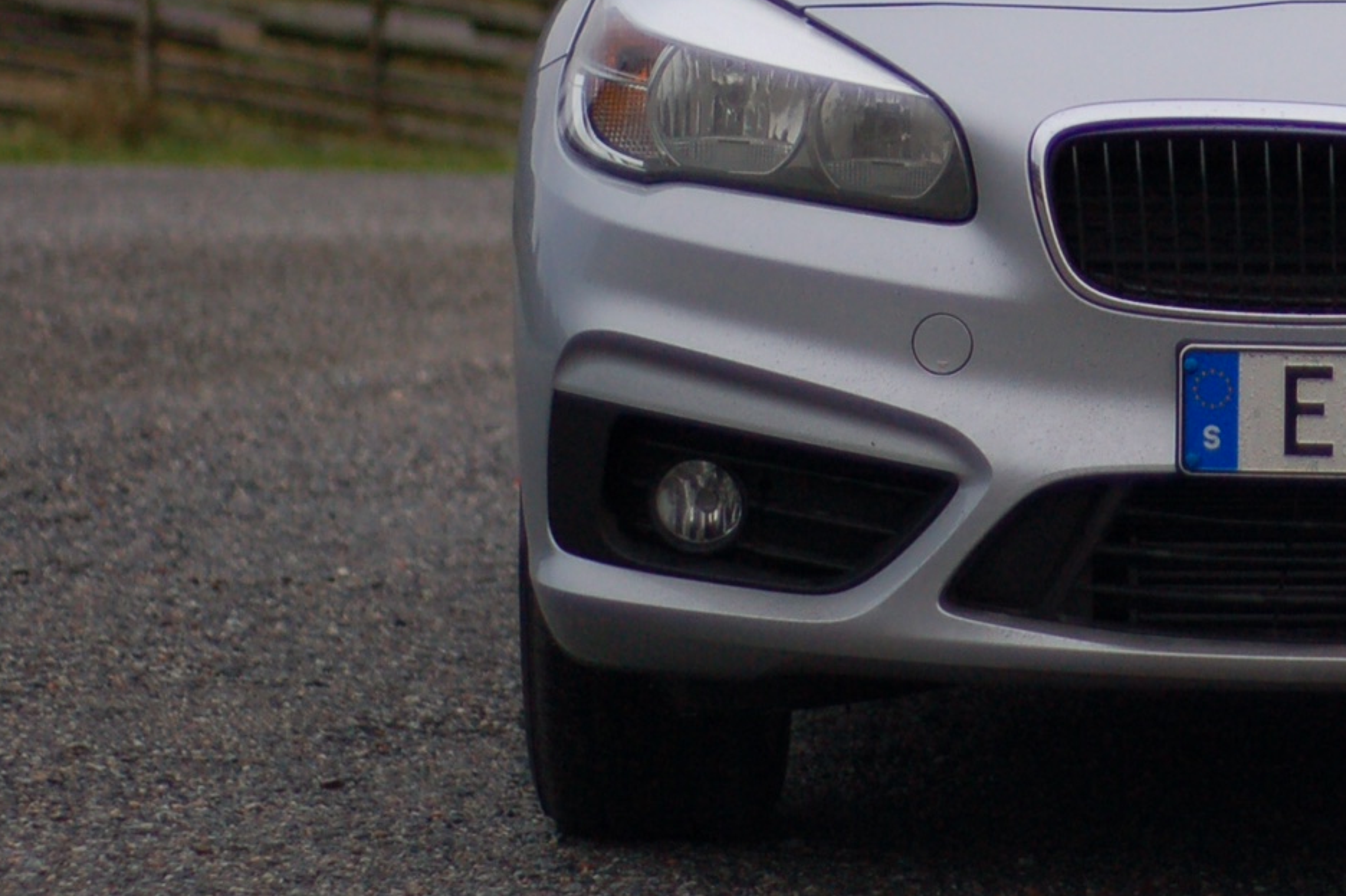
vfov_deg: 7.4
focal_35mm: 185
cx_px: 1552
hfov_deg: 10.9
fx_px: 6913
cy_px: -33
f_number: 1.8
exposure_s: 1/400
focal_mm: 50
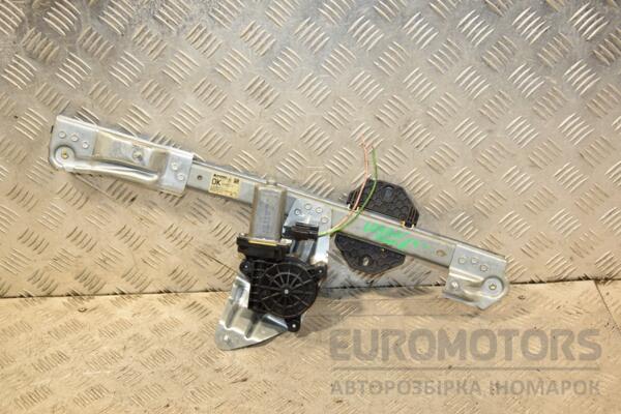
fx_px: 880
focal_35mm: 51
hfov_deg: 38.9
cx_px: 310
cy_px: 207
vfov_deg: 26.5
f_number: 5
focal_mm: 34
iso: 800
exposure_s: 1/200
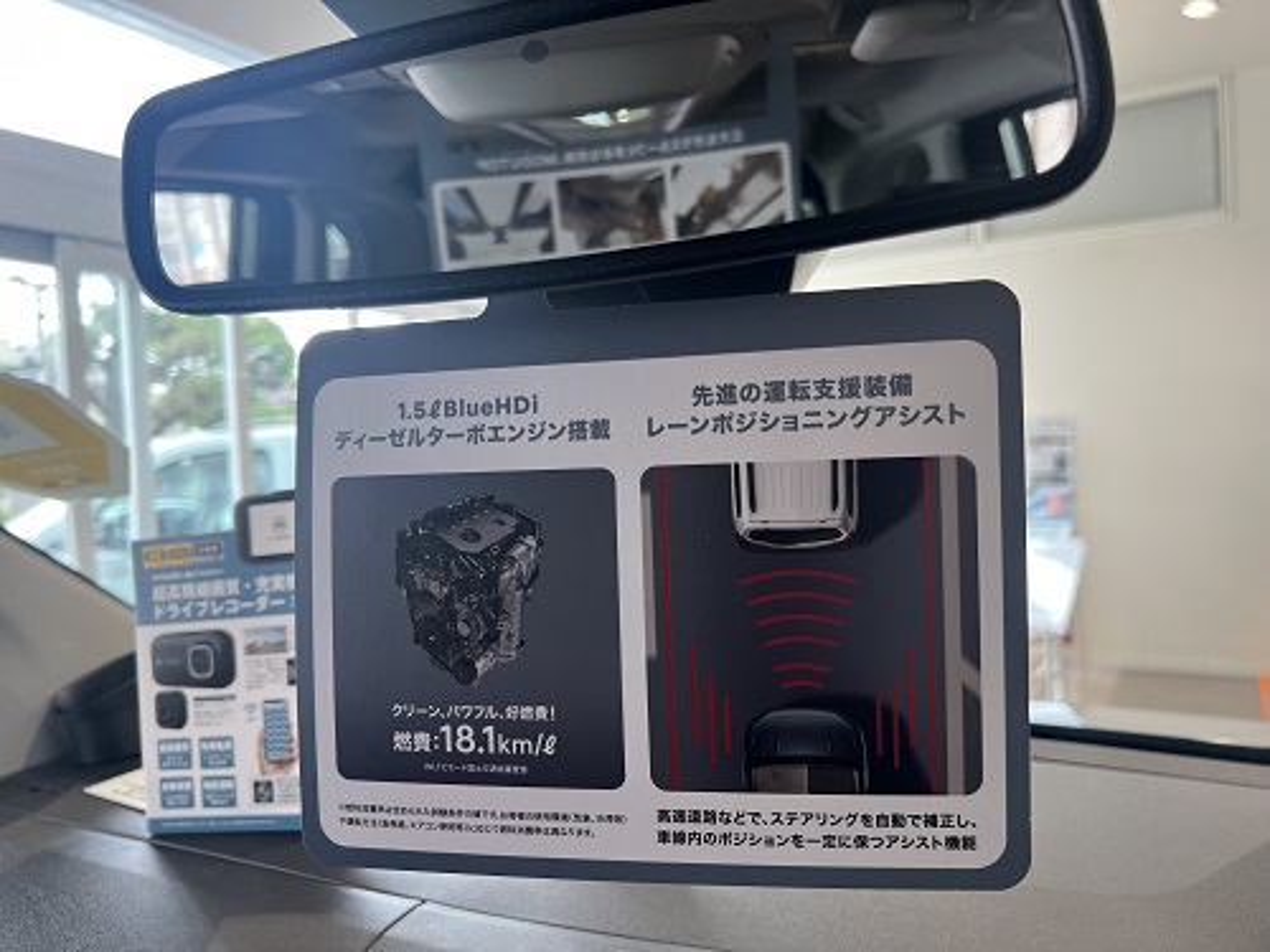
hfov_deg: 67.3
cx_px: 635
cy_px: 476
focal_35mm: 26
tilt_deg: -1.9
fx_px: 954
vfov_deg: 53.1
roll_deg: +2.6
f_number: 1.5
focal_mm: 5.7
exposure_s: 1/121
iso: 64
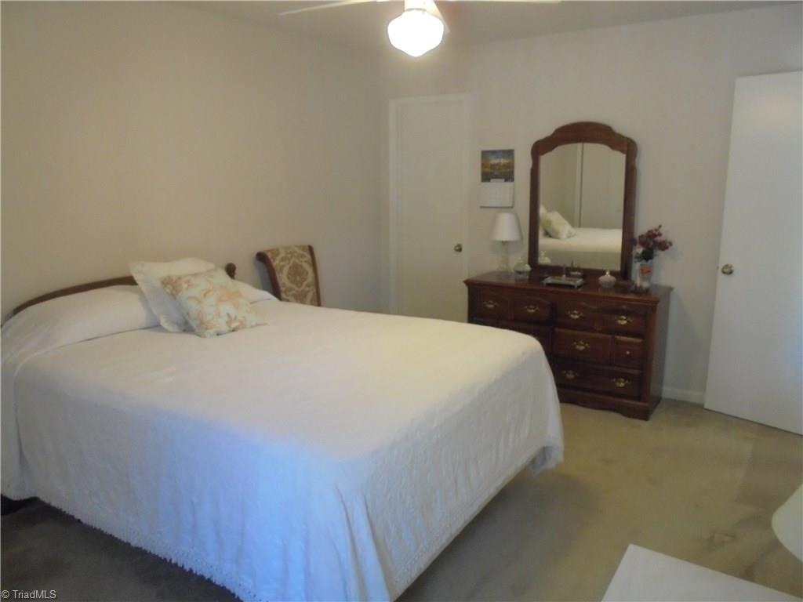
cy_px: 301
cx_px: 402
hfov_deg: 67.3
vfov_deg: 53.1
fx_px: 603
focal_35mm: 26
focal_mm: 4.6
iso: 400
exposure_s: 1/25
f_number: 3.5
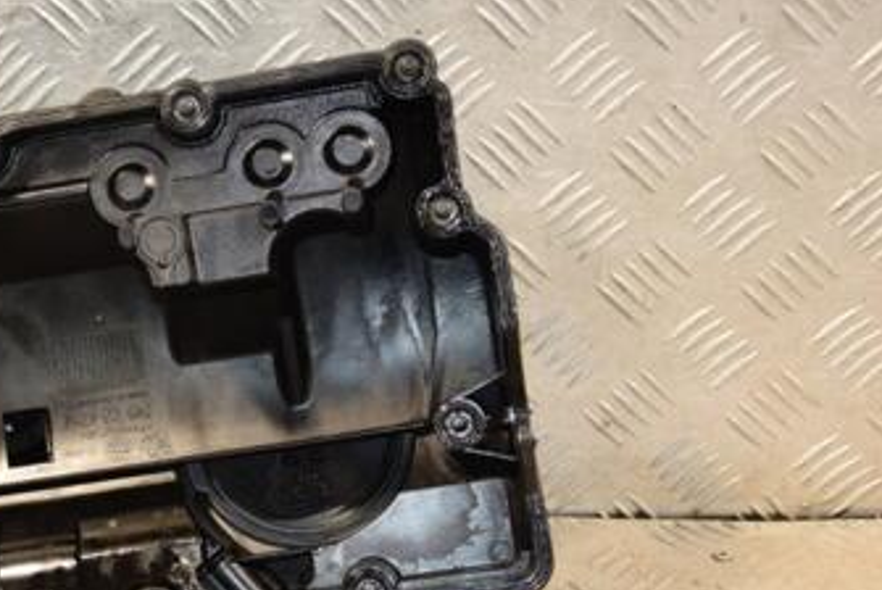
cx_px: 118
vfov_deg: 13.4
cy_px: 379
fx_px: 2501
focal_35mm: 102
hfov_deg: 19.7
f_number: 5
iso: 800
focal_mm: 38
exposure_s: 1/125
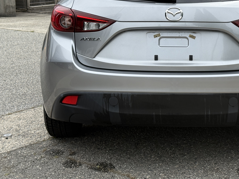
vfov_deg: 18.1
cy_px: 38
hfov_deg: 23.9
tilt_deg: -7.4
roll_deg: +0.8
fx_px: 559
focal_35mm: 81
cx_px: 174
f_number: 1.78
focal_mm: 6.76
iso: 64
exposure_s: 1/2865
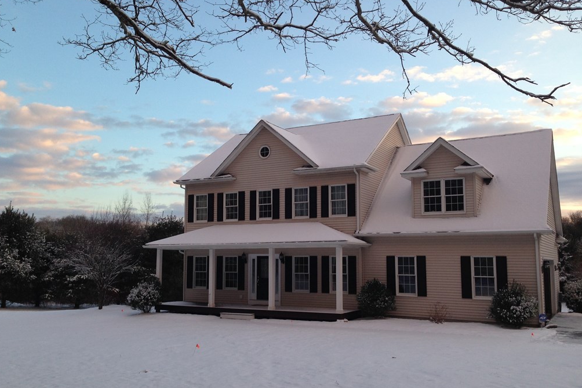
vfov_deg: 37.8
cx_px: 289
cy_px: 208
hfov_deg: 54.4
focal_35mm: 35
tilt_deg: +6.9
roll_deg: -0.5
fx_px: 566
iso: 50
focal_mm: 4.12
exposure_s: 1/192
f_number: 2.4
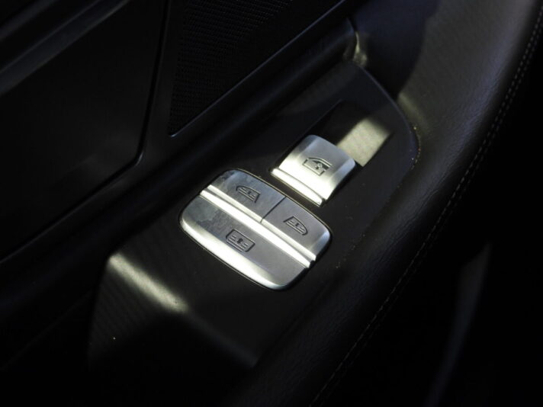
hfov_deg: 24.4
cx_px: 272
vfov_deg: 18.4
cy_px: 204
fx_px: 1255
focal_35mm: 80
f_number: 3.5
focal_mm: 14.4
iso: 280
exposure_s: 1/60
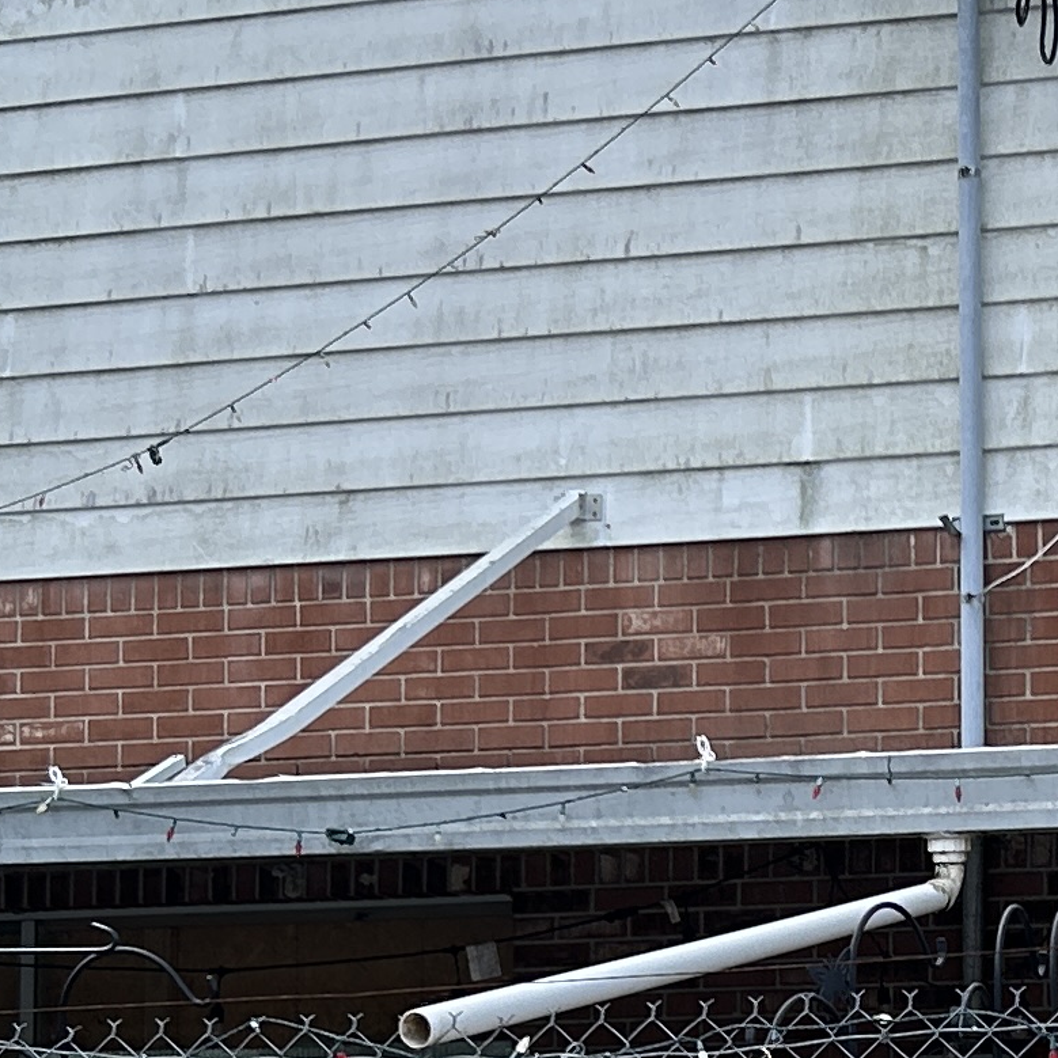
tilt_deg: +4.4
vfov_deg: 14.4
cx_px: 1133
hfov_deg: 14.4
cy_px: 1044
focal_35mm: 119
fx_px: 4115
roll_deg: +0.6
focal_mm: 5.7
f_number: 1.5
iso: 50
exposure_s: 1/1531
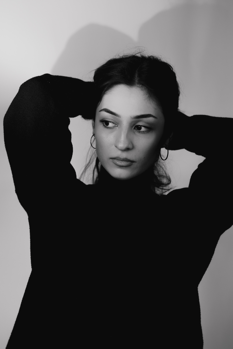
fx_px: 515
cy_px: 174
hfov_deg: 25.5
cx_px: 116
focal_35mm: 53
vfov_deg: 37.5
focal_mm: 35
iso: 640
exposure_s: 1/250
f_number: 2.5
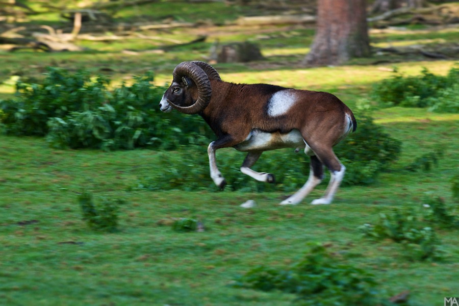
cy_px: 153
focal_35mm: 450
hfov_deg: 4.6
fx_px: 5737
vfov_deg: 3.1
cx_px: 230
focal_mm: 300
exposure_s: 1/250
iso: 800
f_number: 8
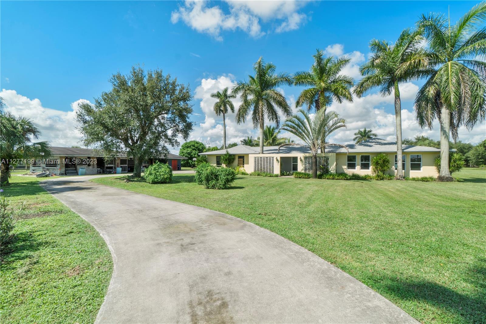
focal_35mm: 15
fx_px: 202
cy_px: 162
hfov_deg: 100.4
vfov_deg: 77.3
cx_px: 243
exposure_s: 1/200
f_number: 11
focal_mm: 10
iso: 100
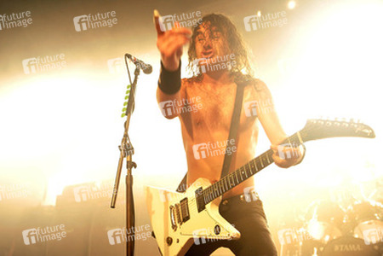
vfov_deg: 41.1
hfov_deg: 58.7
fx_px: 340
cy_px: 128
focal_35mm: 32
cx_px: 192
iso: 2000
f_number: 2.8
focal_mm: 32
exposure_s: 1/200
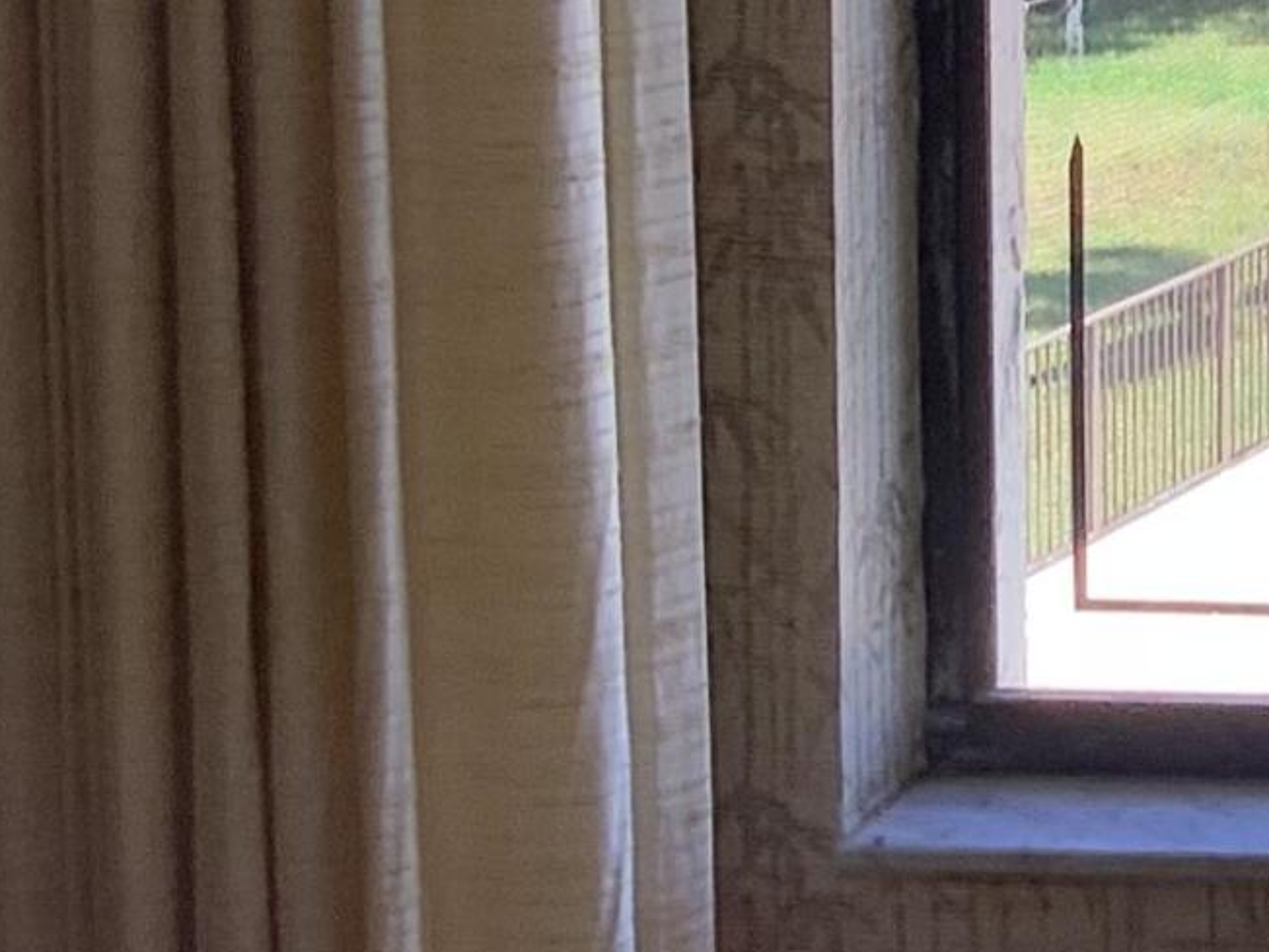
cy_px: -125
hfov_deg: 12.6
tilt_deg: -10.0
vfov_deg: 10.7
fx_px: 5022
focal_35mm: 137
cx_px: 2575
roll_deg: -0.6
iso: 25
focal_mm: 3.3
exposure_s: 1/151
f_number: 2.4
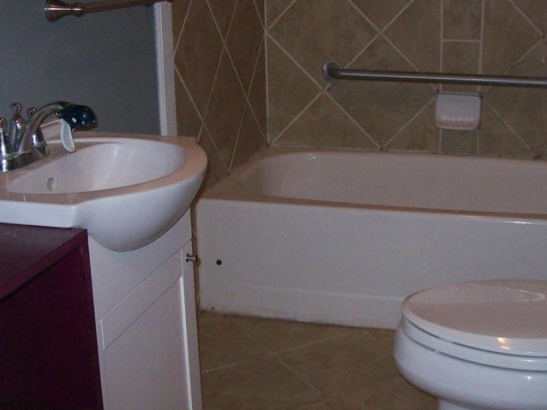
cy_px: 195
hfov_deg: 35.4
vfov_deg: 27.0
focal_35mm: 54
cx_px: 331
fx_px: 853
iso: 200
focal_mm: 6
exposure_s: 1/64
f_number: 2.7
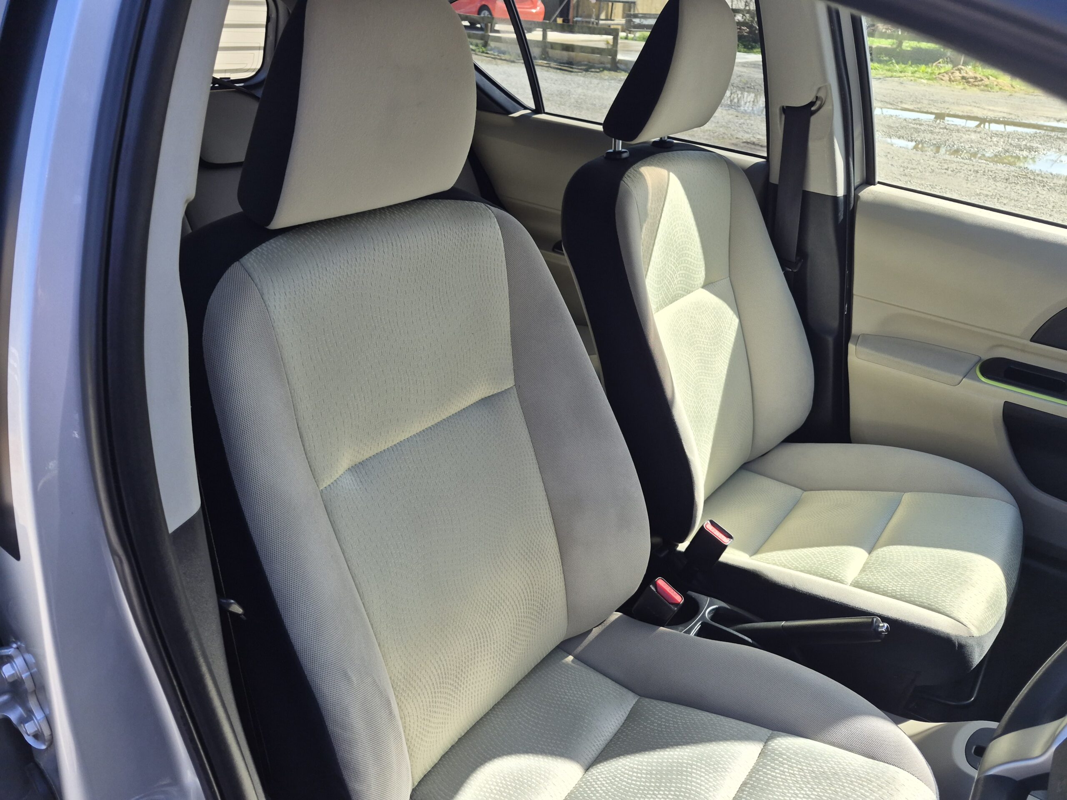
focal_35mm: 23
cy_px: 400
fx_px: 709
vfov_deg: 58.9
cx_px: 534
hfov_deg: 73.9
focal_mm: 5.4
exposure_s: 1/1444
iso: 80
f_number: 1.8
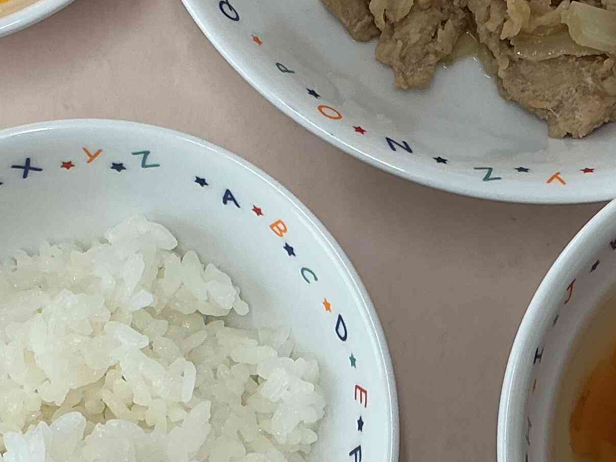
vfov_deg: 15.2
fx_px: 1726
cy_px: 177
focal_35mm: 97
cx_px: 323
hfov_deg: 20.2
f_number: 1.8
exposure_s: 1/120
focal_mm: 3
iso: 32
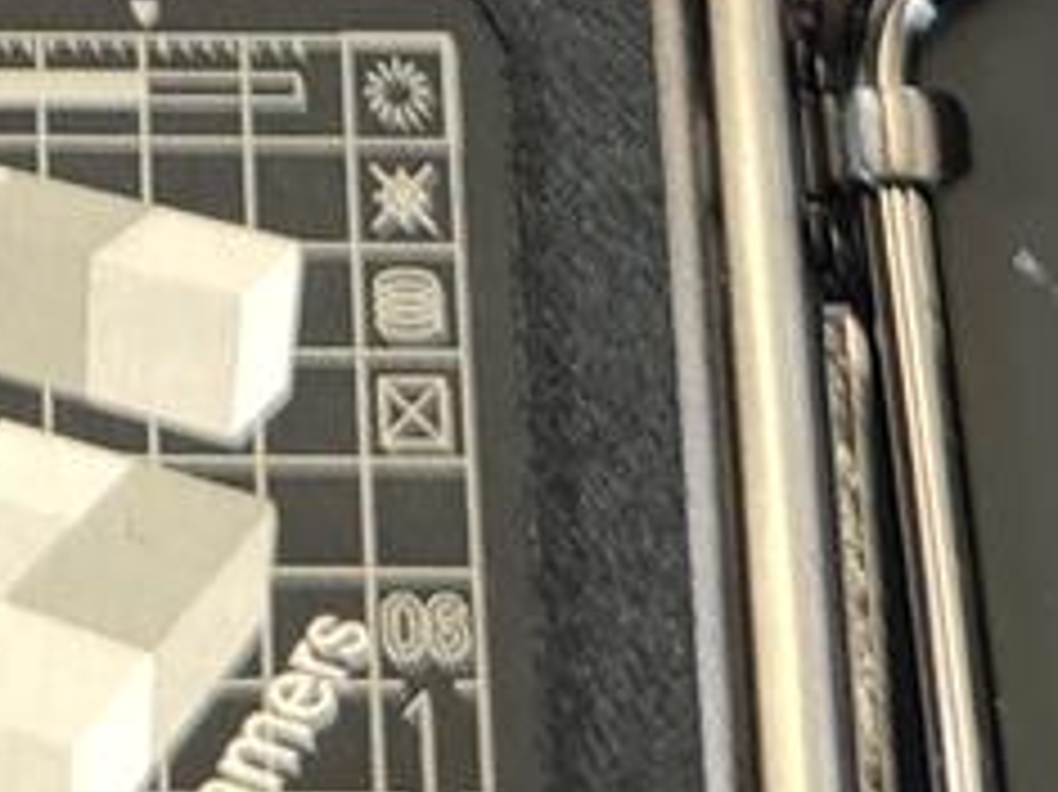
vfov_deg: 7.8
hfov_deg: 11.3
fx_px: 5193
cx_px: -324
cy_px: -1400
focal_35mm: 170
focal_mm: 6.78
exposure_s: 1/100
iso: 70
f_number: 1.85
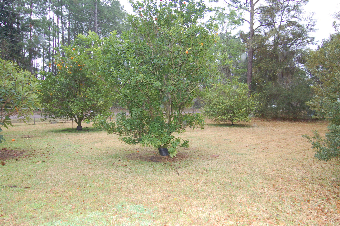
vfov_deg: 47.8
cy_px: 113
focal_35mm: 27
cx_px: 170
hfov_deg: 67.4
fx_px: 255
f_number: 5
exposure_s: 1/100
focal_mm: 18
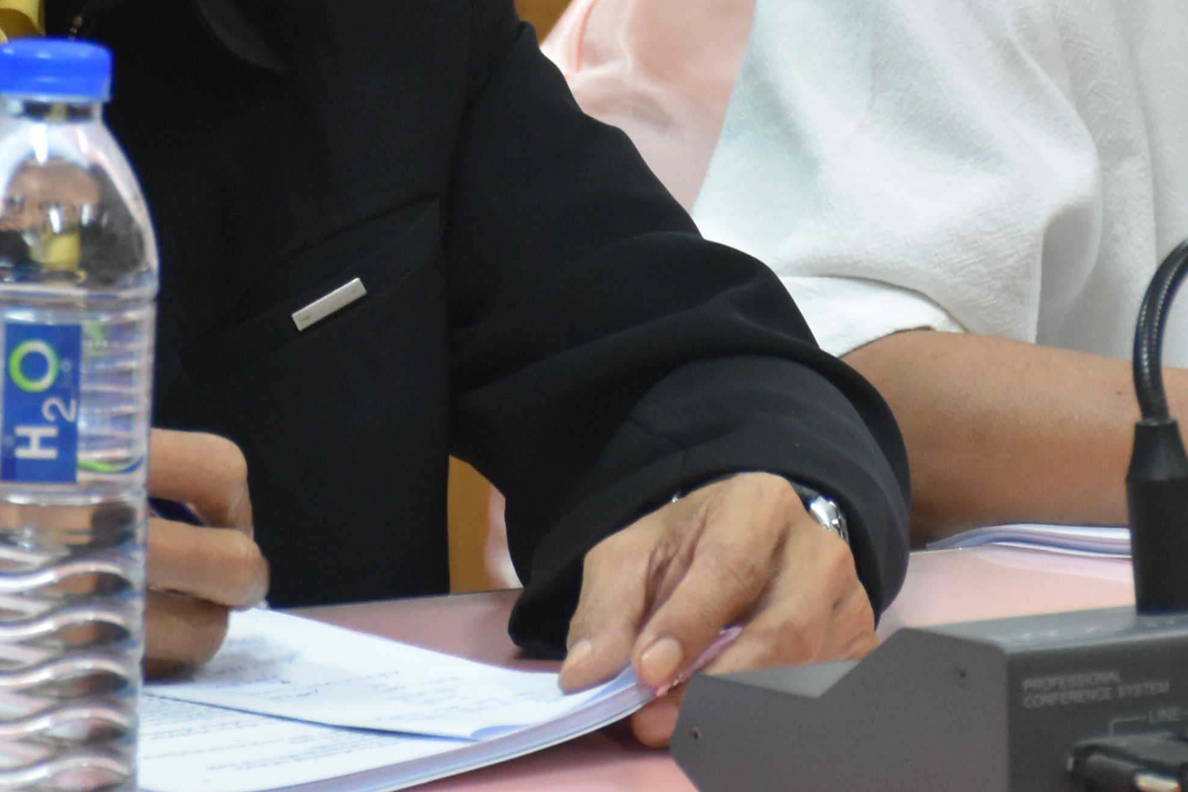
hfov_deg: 5.6
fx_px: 12110
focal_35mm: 367
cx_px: 623
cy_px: -191
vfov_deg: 3.7
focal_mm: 80
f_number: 5.3
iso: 1600
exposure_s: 1/60
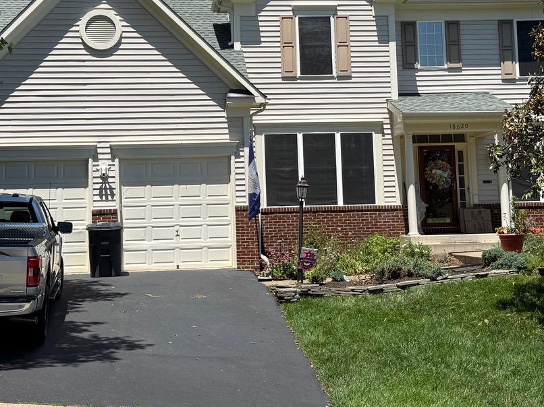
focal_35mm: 61
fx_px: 958
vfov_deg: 23.9
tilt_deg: +5.5
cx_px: 275
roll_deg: +2.1
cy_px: 151
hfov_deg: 31.7
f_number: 1.78
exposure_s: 1/4167
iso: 80
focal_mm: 6.76
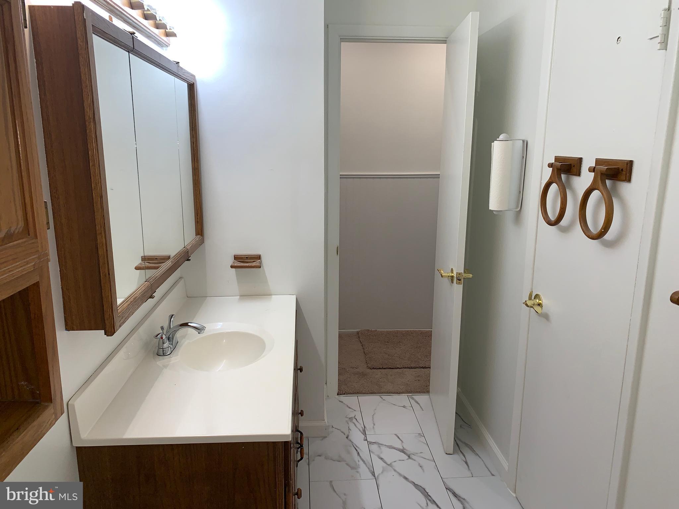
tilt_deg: -14.5
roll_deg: -0.5
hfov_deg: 67.3
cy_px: 254
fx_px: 510
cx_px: 340
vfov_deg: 53.1
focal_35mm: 26
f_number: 1.8
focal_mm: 4.25
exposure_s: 1/120
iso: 32
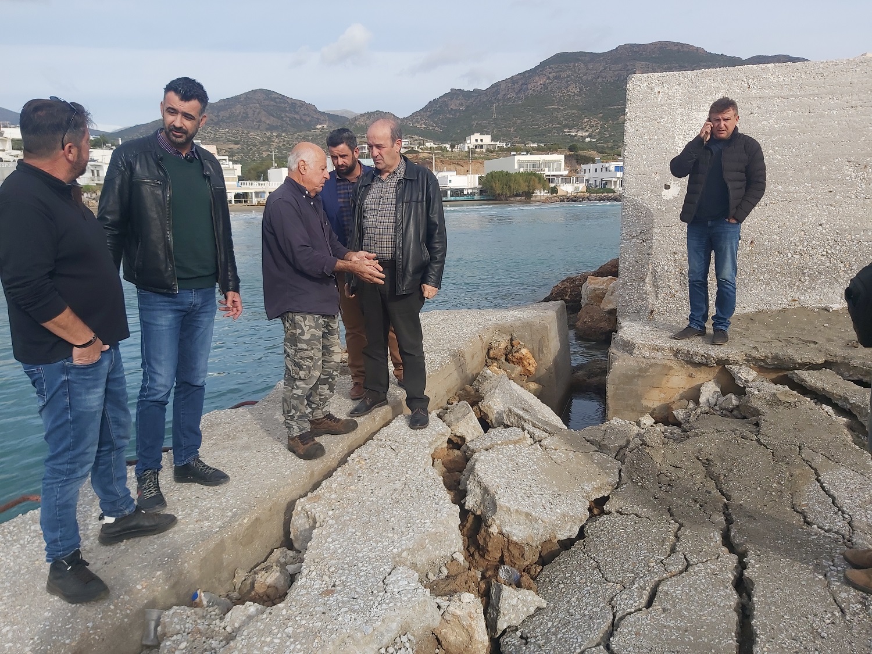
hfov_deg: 67.3
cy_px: 327
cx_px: 436
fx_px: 655
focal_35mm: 26
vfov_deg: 53.1
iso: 64
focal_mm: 3.92
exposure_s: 1/1988
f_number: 1.7
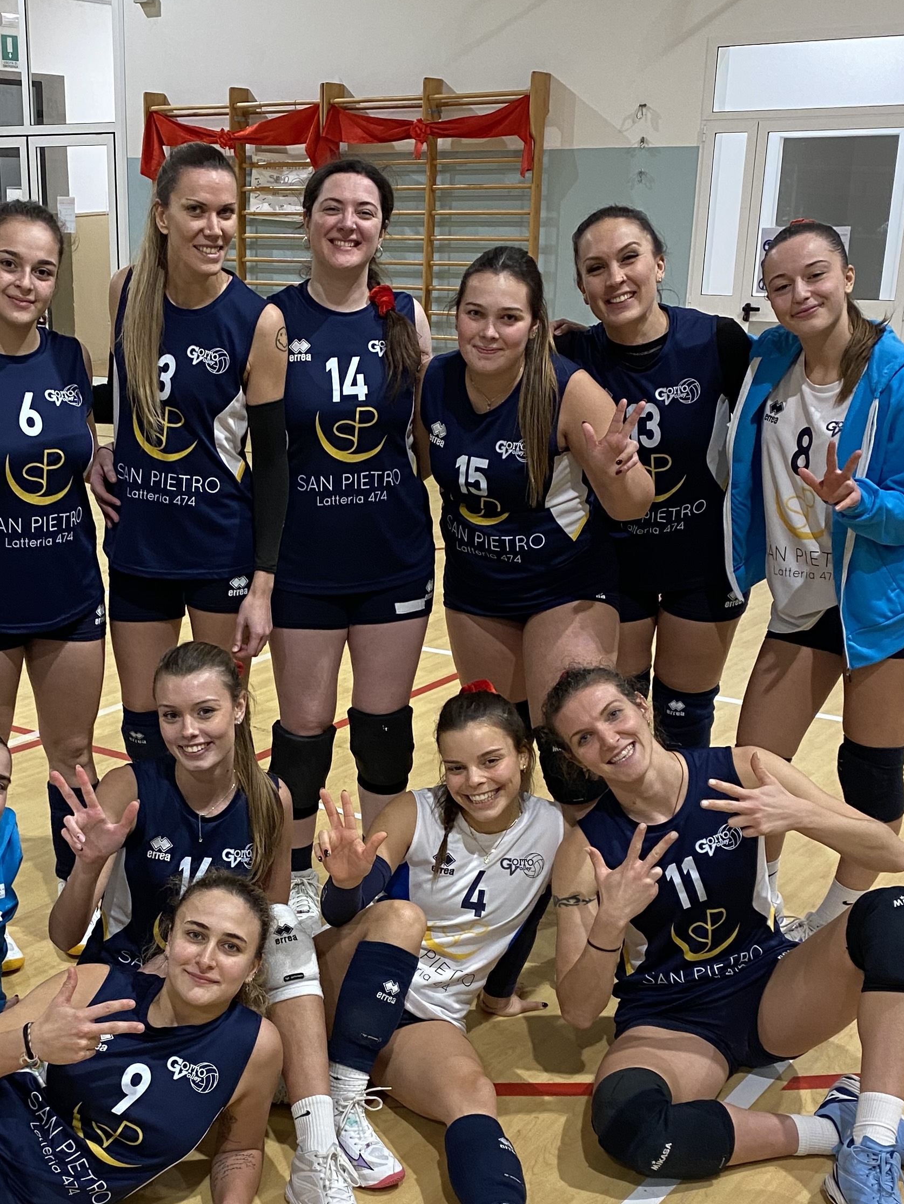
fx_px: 1636
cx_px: 255
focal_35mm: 47
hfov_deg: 30.5
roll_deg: -0.2
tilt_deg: -18.0
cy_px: 850
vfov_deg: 39.7
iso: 125
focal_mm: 4.25
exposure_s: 1/50
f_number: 1.8
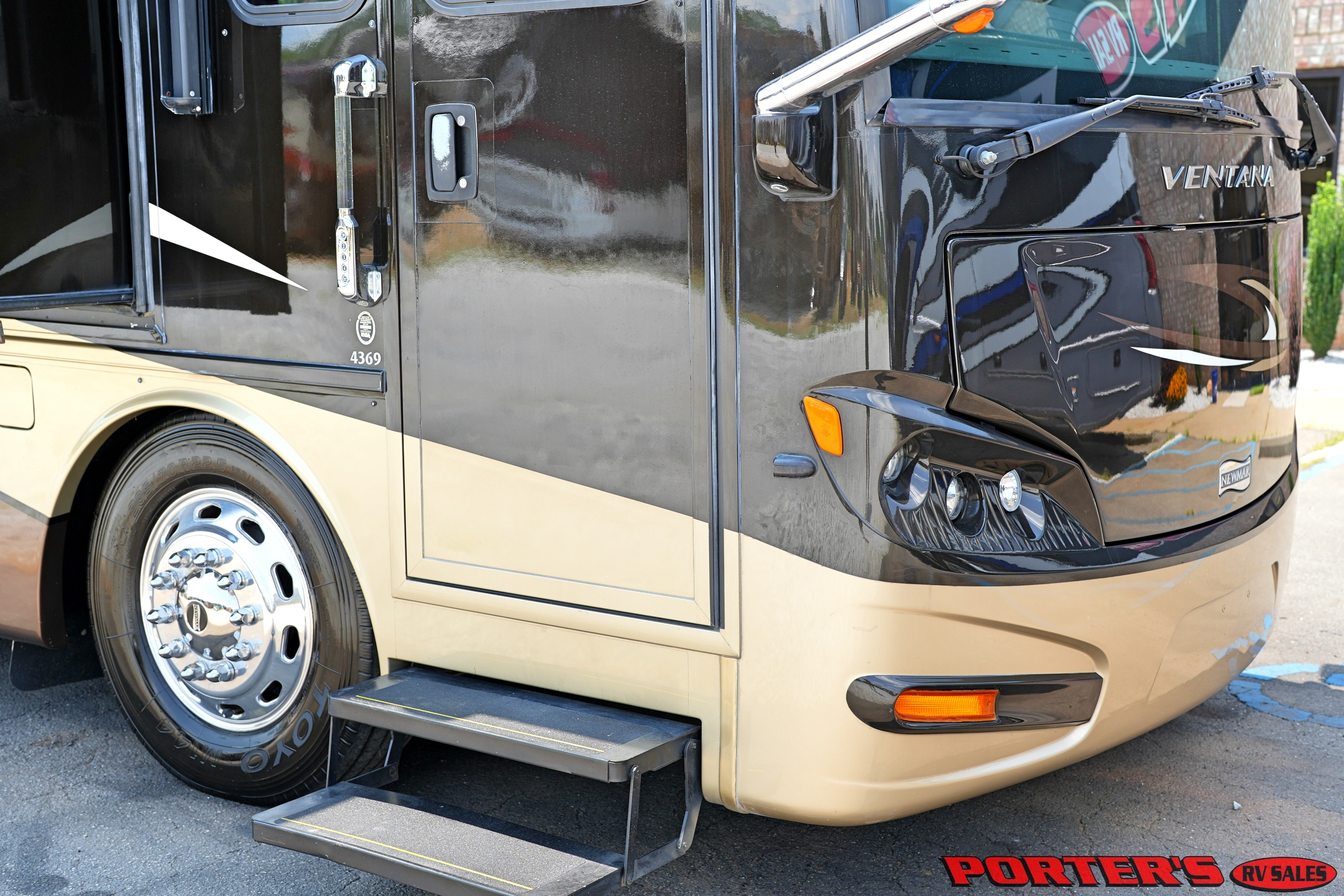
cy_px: 448
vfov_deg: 27.0
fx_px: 1867
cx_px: 672
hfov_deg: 39.6
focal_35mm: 50
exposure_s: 1/200
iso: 100
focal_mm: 50
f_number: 4.5
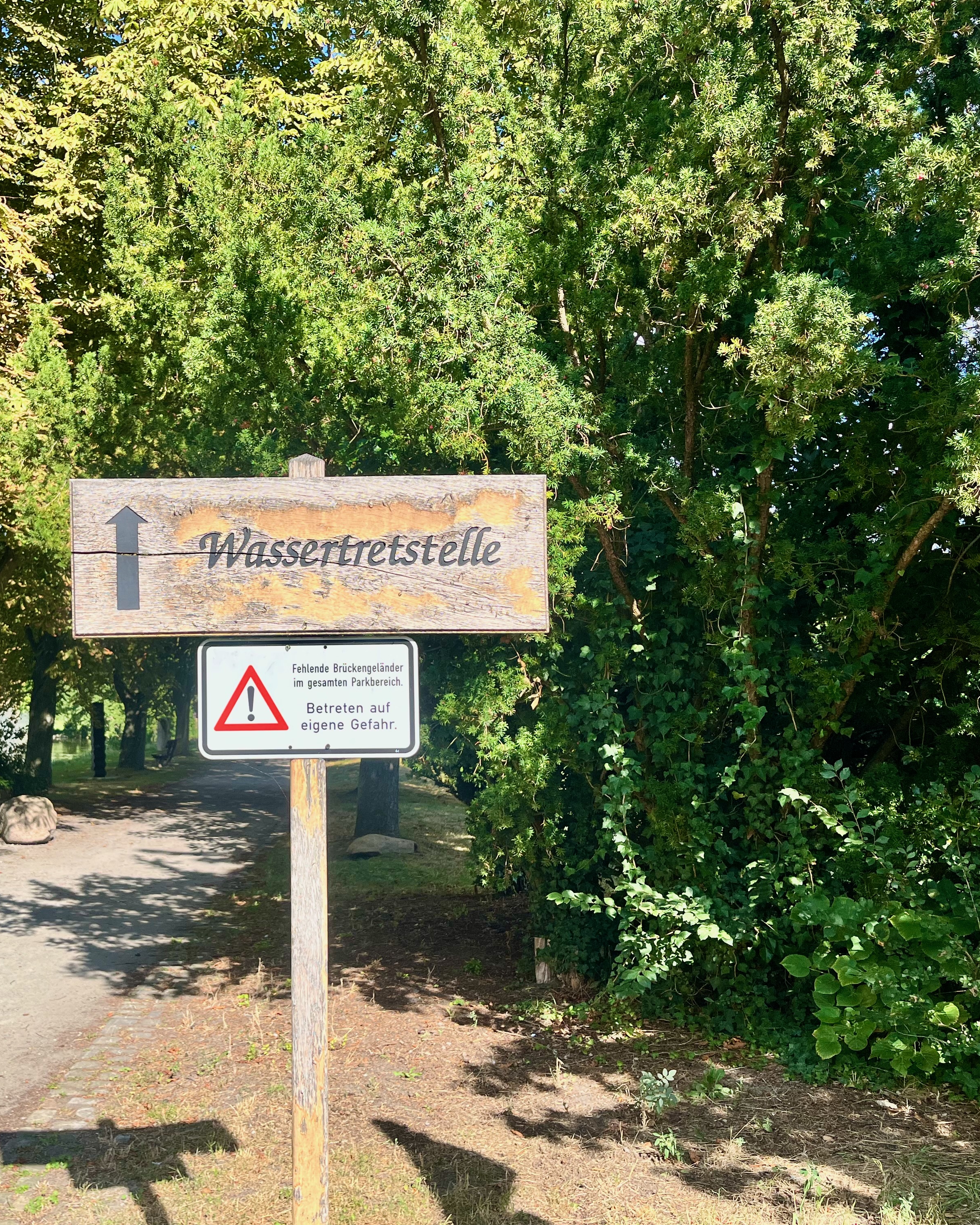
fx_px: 1233
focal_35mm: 34
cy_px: 611
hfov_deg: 42.4
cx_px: 284
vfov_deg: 52.8
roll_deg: -1.0
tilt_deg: +4.3
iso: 50
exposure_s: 1/2967
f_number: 1.6
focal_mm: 5.1
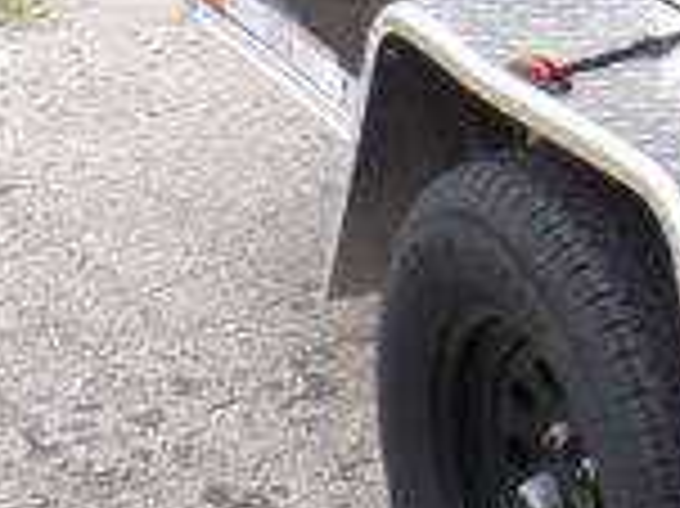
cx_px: 1180
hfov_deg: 14.0
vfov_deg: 11.0
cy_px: -355
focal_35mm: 127
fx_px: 2493
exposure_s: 1/170
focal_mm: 4.3
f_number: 4.4
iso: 100
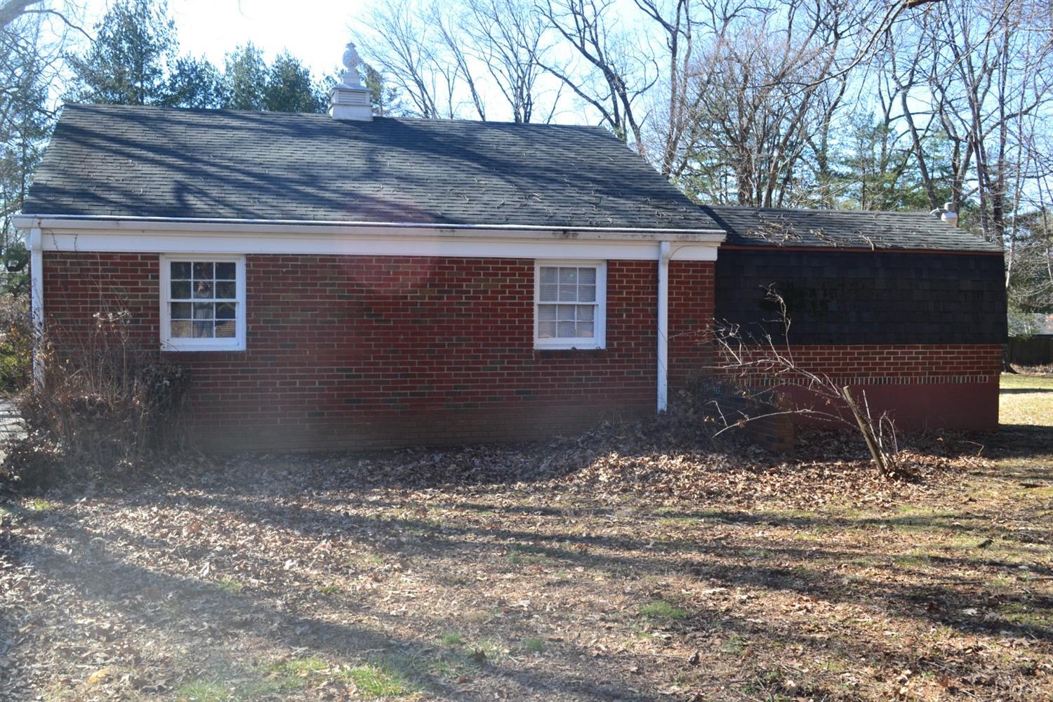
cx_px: 526
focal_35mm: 39
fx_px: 1141
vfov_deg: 34.2
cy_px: 351
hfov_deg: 49.6
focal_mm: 26
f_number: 9
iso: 400
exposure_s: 1/160
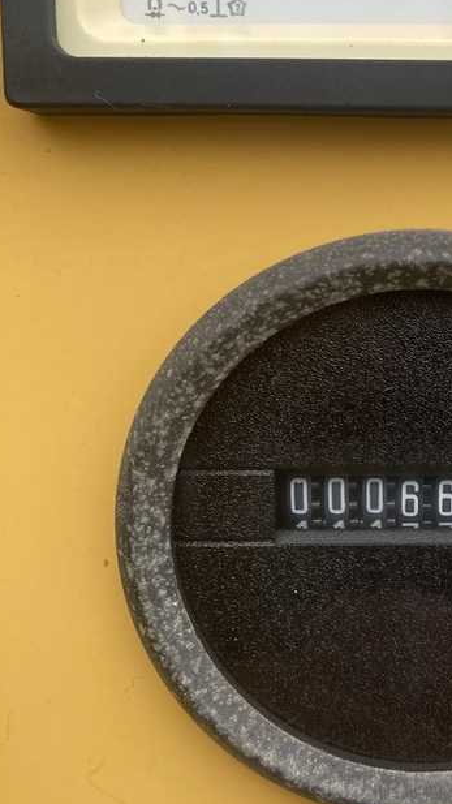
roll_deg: -0.5
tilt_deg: -4.7
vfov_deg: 43.7
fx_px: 1002
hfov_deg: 23.7
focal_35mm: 47
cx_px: 509
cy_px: 386
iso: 32
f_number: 1.8
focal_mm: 4.25
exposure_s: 1/327
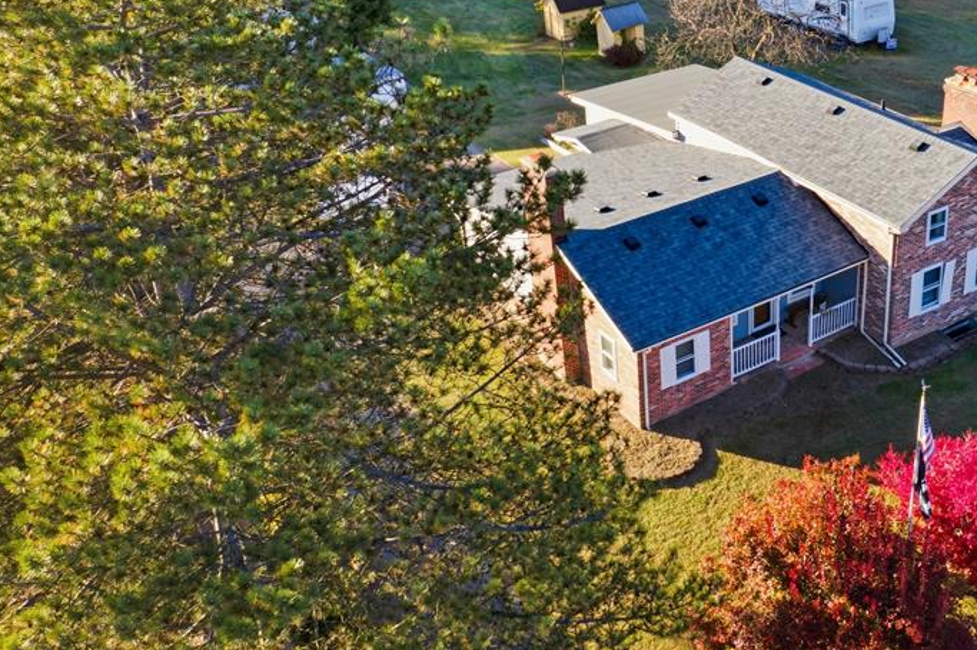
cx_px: 727
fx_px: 1139
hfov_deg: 44.9
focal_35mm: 42
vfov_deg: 31.6
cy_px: 230
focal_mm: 10.3
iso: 200
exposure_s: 1/160
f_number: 7.1
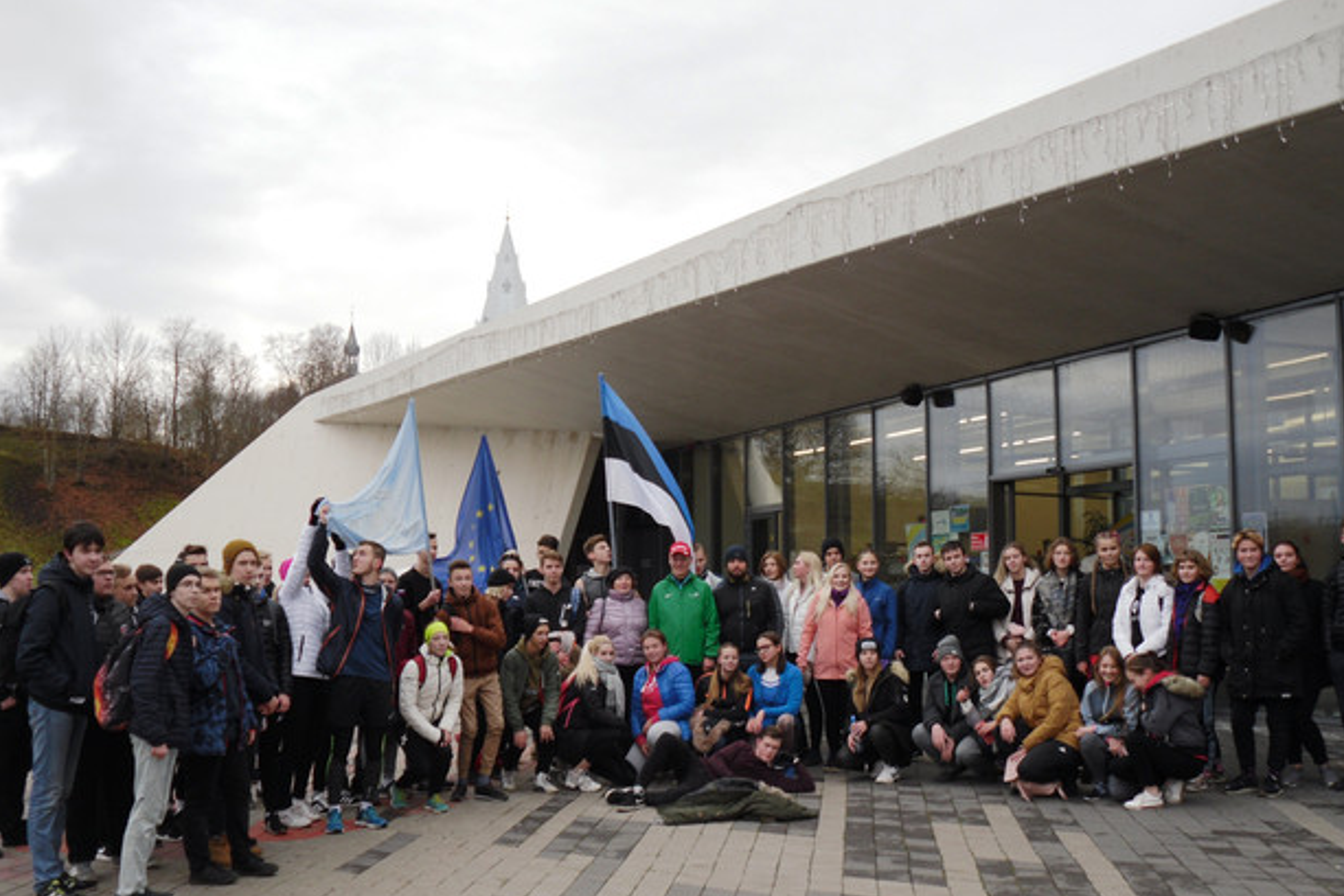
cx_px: 682
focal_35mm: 38
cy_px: 484
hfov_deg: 50.7
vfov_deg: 35.1
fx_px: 1419
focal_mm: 6.3
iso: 80
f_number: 3
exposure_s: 1/139
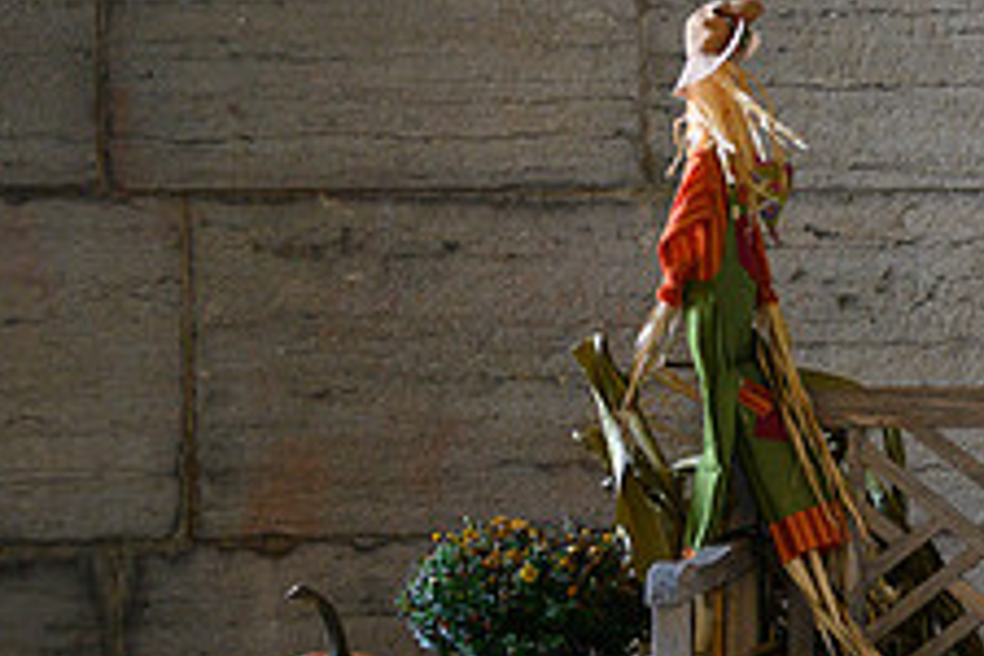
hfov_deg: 15.2
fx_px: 3526
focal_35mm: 129
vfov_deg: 10.6
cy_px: 376
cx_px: 1238
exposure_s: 1/500
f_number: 3.2
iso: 2000
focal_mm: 50
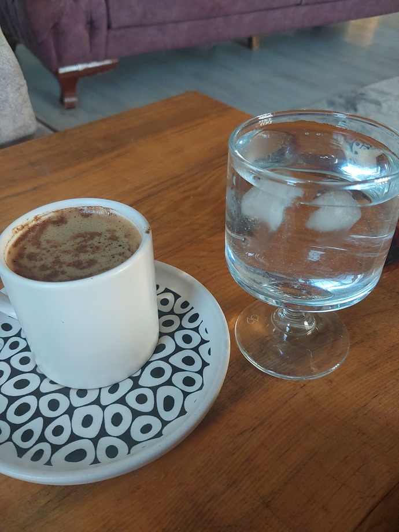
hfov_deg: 46.8
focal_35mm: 30
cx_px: 200
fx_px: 461
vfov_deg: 60.0
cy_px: 266
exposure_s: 1/40
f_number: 1.8
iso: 320
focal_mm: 4.6
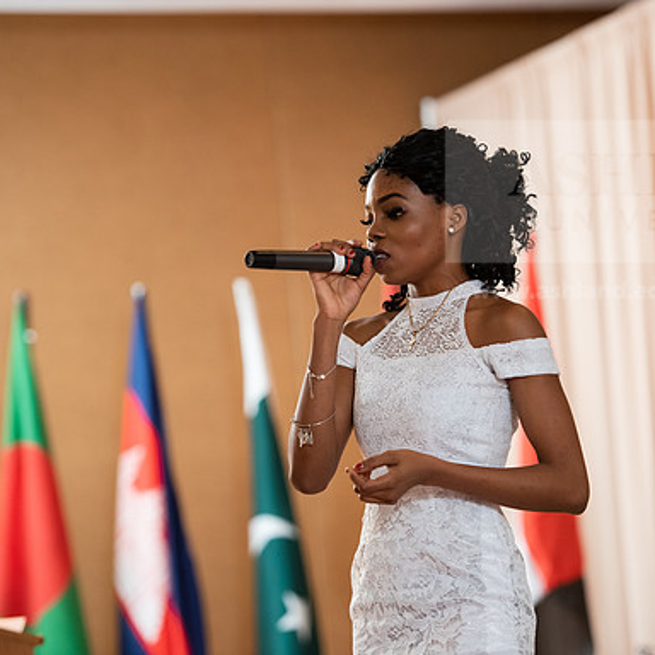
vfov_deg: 10.5
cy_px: 327
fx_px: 3575
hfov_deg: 10.5
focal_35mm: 167
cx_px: 394
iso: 2000
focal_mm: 130
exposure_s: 1/200
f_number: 3.2
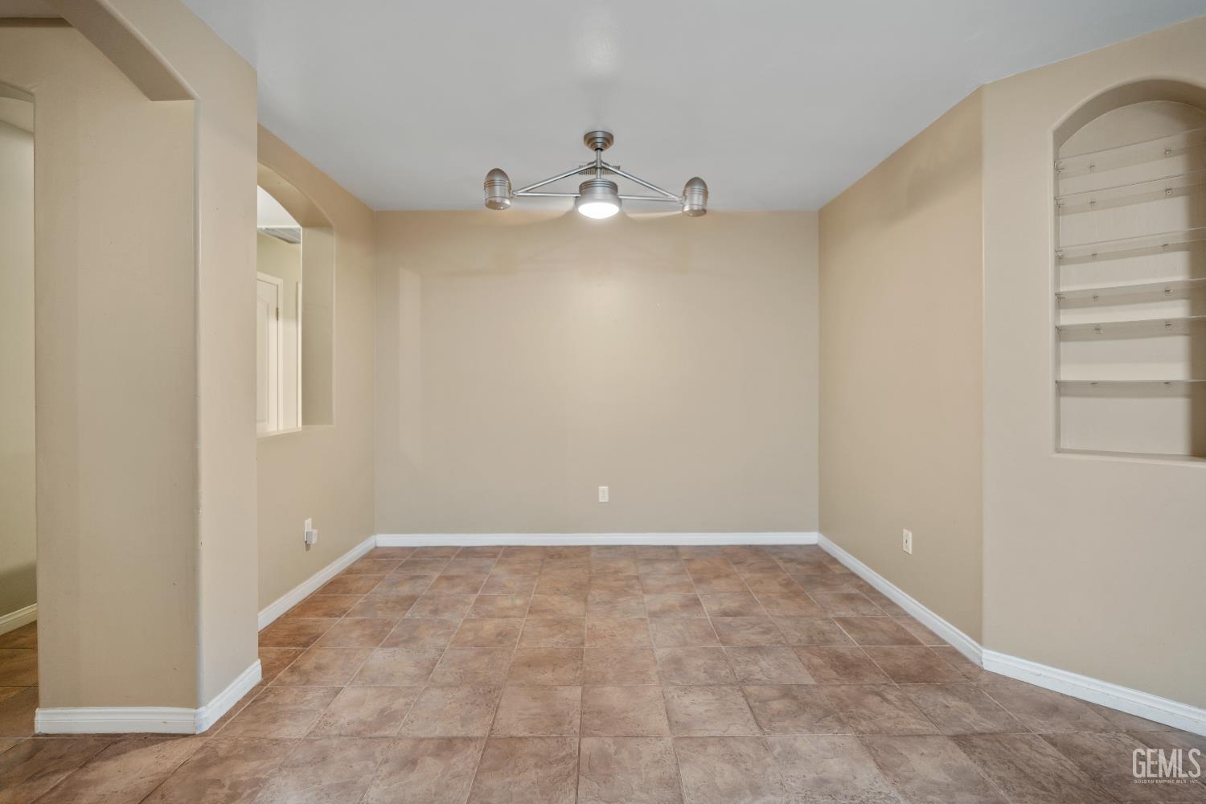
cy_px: 402
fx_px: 536
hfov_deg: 96.7
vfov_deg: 73.7
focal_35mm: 16
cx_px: 603
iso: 200
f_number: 1.8
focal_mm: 16
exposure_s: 1/13
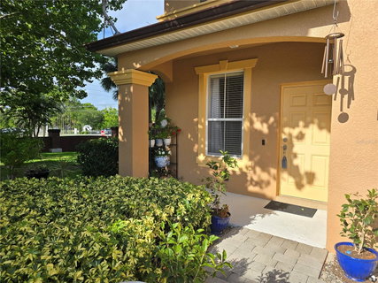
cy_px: 142
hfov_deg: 73.9
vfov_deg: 58.9
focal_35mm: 23
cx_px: 189
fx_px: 251
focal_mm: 6.3
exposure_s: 1/636
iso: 12
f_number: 1.7
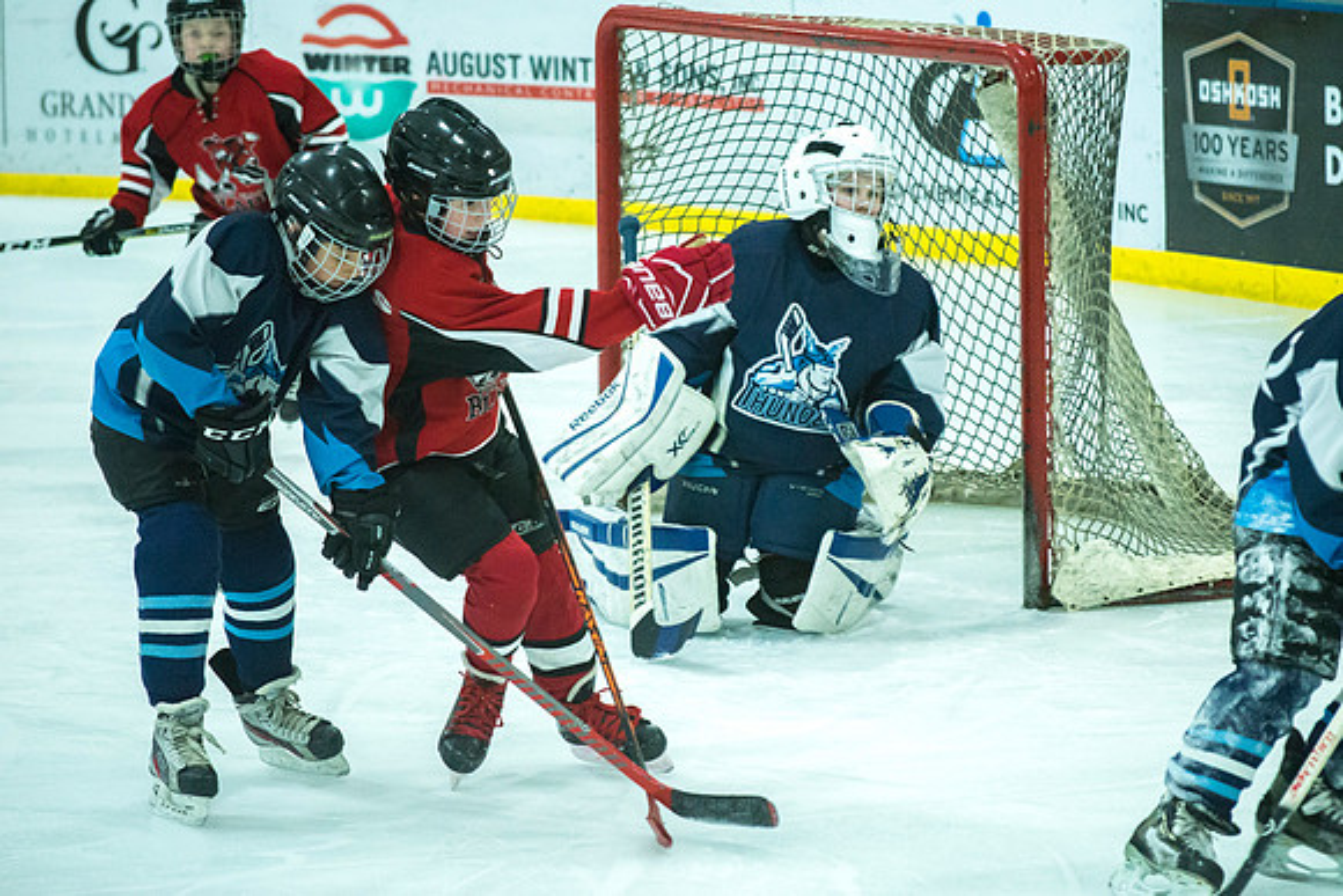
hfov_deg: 10.7
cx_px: 760
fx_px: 7185
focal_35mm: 193
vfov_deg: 7.1
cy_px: 445
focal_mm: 170
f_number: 5.6
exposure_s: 1/640
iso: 6400
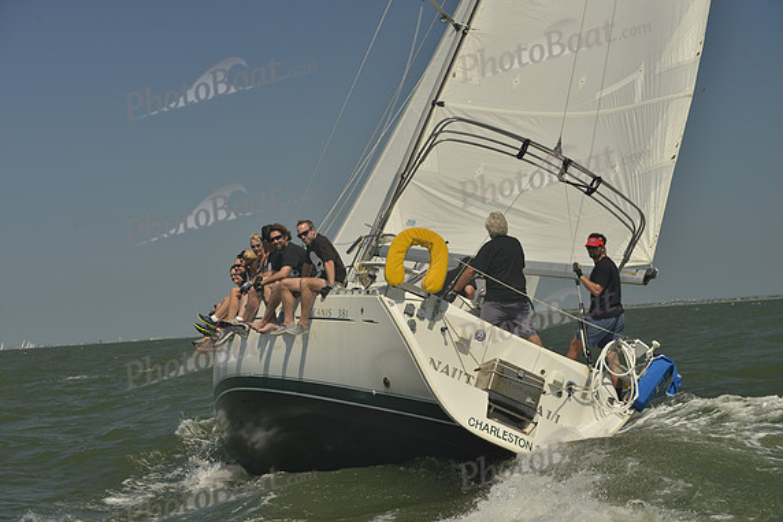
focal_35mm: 71
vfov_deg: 19.2
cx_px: 389
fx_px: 1544
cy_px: 264
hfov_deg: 28.5
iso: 280
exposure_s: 1/1000
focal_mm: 70
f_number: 9
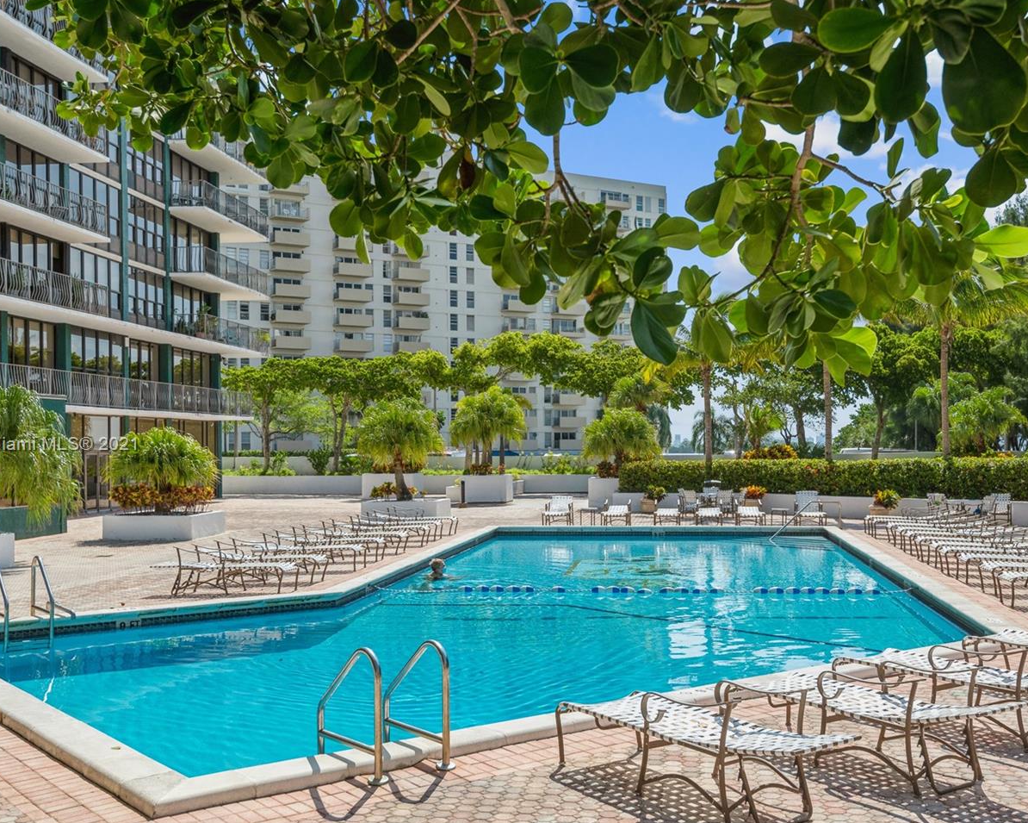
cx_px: 553
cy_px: 446
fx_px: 1186
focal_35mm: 39
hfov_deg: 46.8
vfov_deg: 38.2
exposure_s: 1/800
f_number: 8
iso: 250
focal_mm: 31
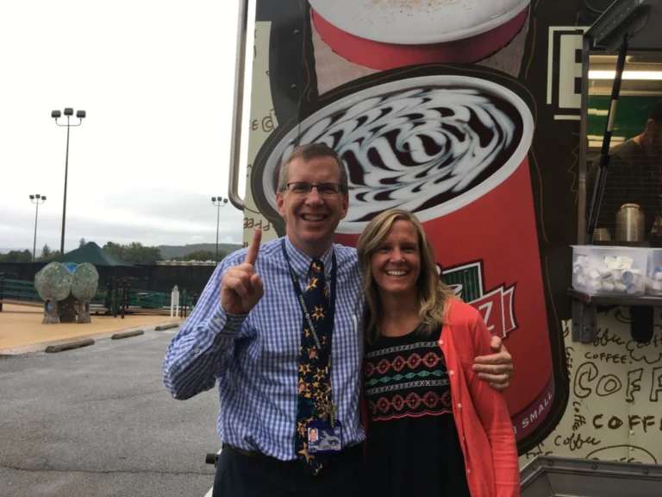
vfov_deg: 48.2
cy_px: 248
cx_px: 331
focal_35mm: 29
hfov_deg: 61.7
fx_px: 555
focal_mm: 4.15
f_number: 2.2
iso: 25
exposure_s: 1/123
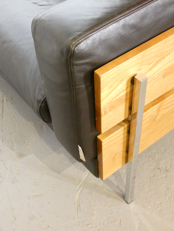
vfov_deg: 39.7
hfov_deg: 30.3
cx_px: 87
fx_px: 322
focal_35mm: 48
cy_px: 116
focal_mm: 8.6
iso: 1600
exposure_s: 1/25
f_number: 3.8
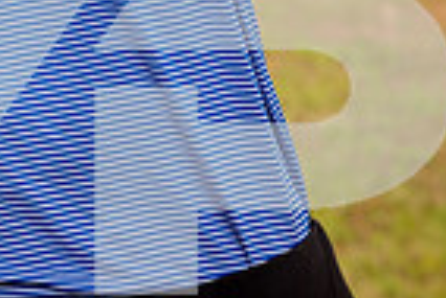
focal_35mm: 188
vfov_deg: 7.1
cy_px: -249
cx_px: 44
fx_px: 2331
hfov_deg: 10.9
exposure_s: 1/250
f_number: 4.5
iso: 200
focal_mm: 46
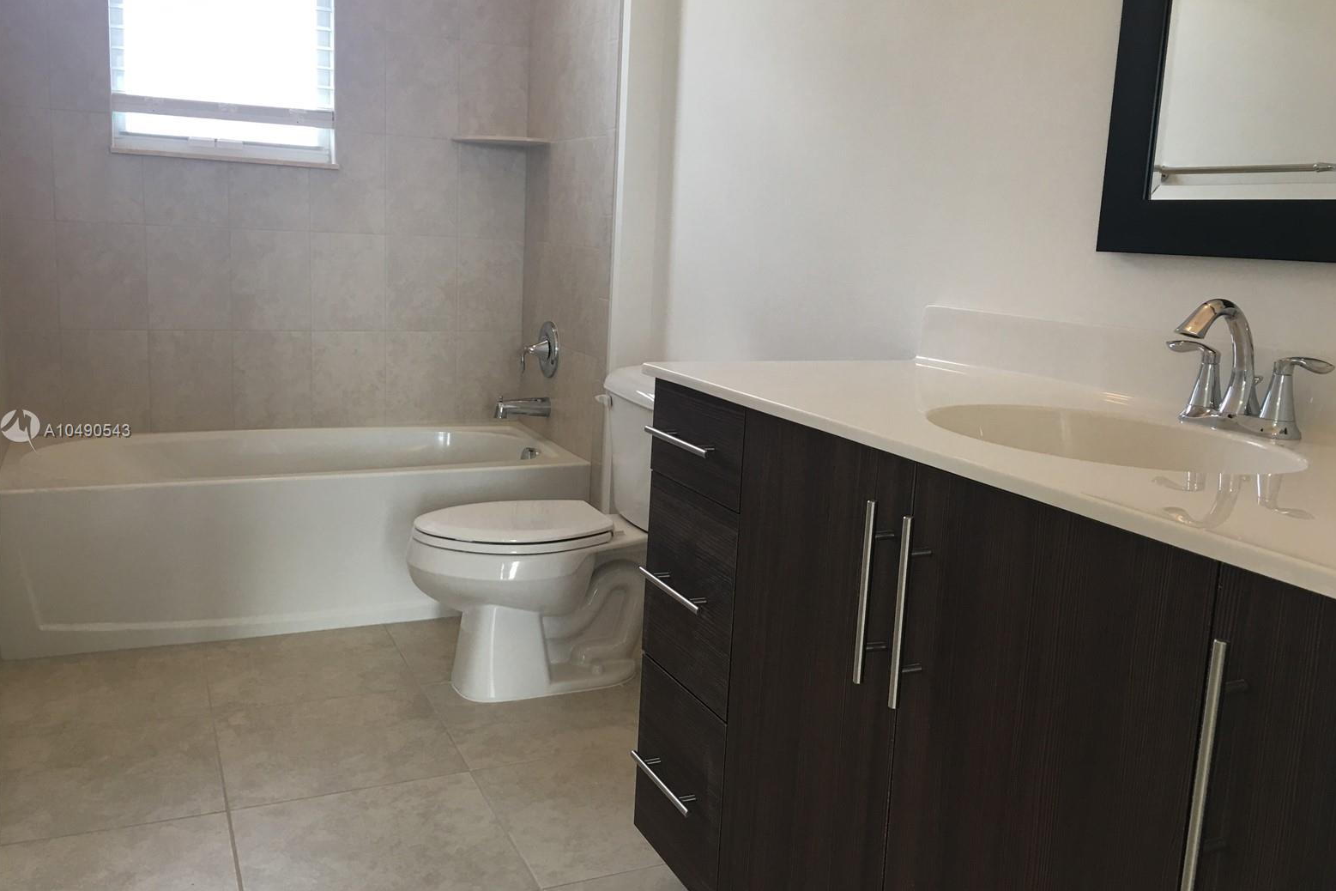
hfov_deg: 60.3
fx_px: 1150
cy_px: 432
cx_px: 681
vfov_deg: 42.3
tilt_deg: -7.7
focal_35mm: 31
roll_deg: -2.3
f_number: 2.2
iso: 32
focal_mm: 4.15
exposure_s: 1/15
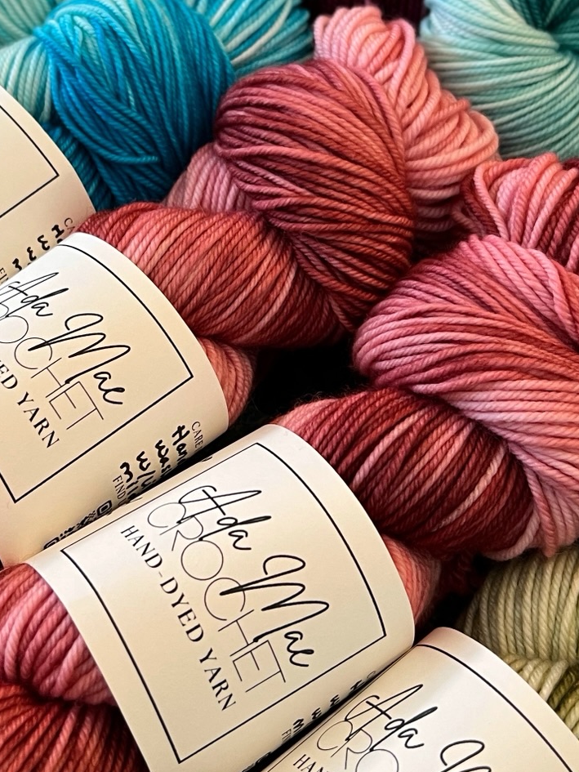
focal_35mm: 55
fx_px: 1226
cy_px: 254
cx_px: 227
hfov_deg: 26.5
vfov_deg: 34.6
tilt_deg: -58.6
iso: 160
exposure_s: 1/60
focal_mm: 5.7
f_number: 1.5
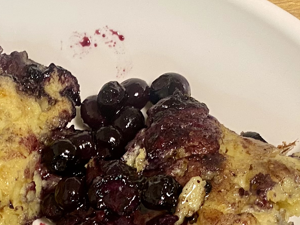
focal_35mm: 88
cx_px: 69
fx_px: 763
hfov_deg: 22.0
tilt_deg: -78.9
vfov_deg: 15.5
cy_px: 339
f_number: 1.8
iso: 125
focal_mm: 4.25
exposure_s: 1/50
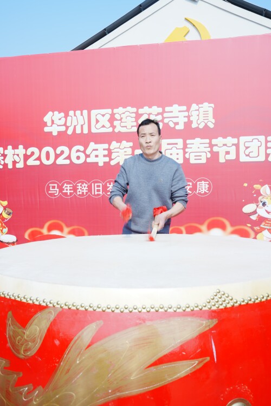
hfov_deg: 37.9
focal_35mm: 35
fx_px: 395
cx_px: 136
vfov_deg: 54.4
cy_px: 203
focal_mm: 35
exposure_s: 1/160
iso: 100
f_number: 9
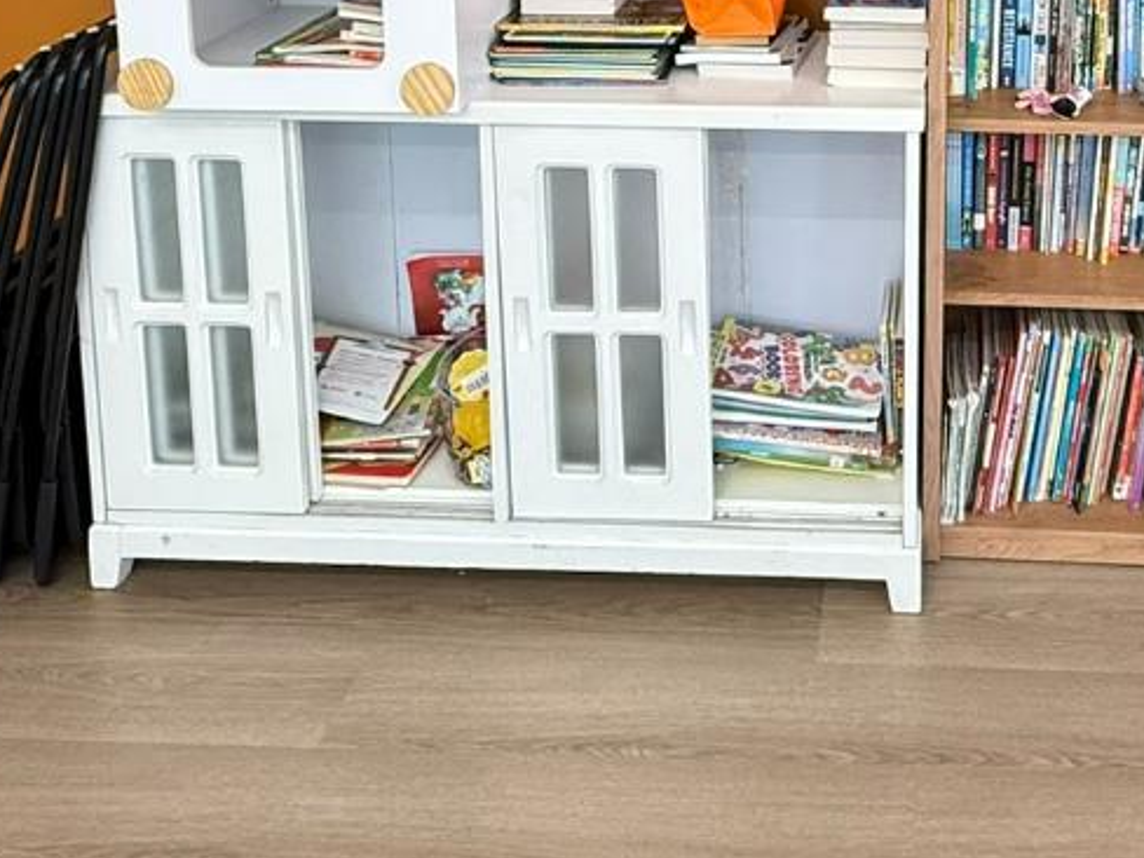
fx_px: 1421
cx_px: 898
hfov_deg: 42.1
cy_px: -130
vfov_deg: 29.6
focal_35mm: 43
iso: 320
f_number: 2.2
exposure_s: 1/120
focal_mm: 2.22
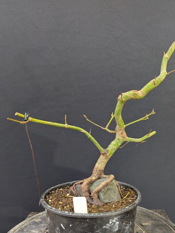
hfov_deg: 48.1
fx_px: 195
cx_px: 101
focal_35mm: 29
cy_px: 140
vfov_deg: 61.1
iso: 155
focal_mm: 6.81
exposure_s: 1/50
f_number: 1.85
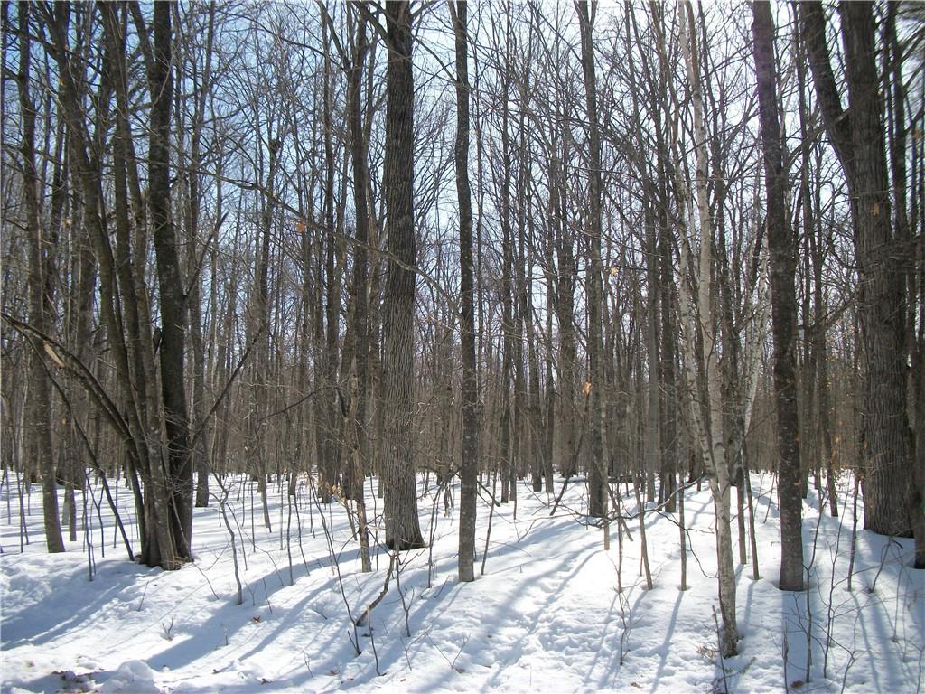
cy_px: 347
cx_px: 462
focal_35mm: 32
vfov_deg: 44.2
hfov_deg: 56.8
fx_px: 855
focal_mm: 5.7
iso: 80
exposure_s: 1/125
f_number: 8.8
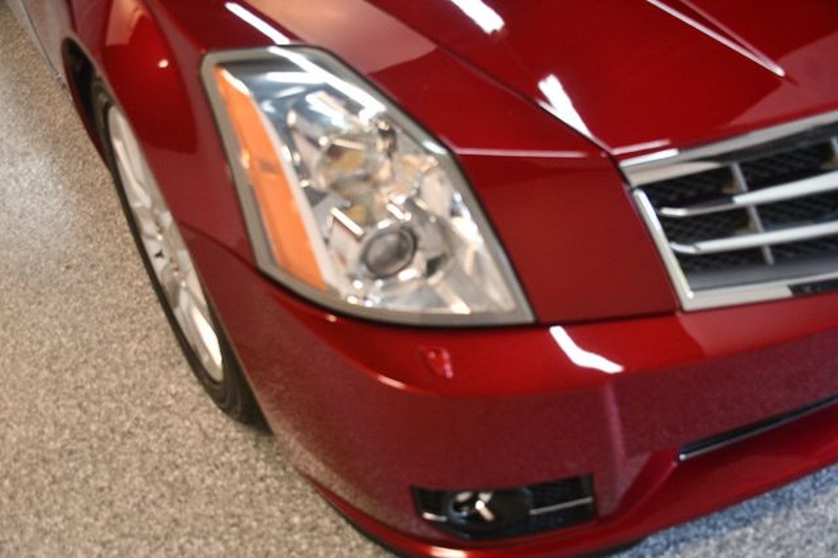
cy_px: 279
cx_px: 419
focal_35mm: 36
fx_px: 838
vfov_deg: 36.8
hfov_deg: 53.2
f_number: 3.8
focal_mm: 24
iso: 1400
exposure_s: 1/125
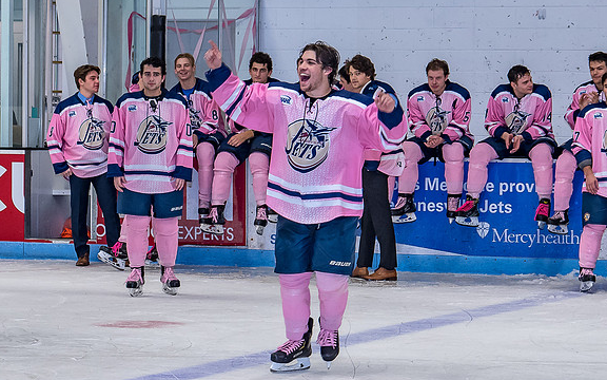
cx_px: 299
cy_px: 130
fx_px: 2746
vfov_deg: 7.9
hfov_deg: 12.6
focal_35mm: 166
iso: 800
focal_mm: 56
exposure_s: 1/250
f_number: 5
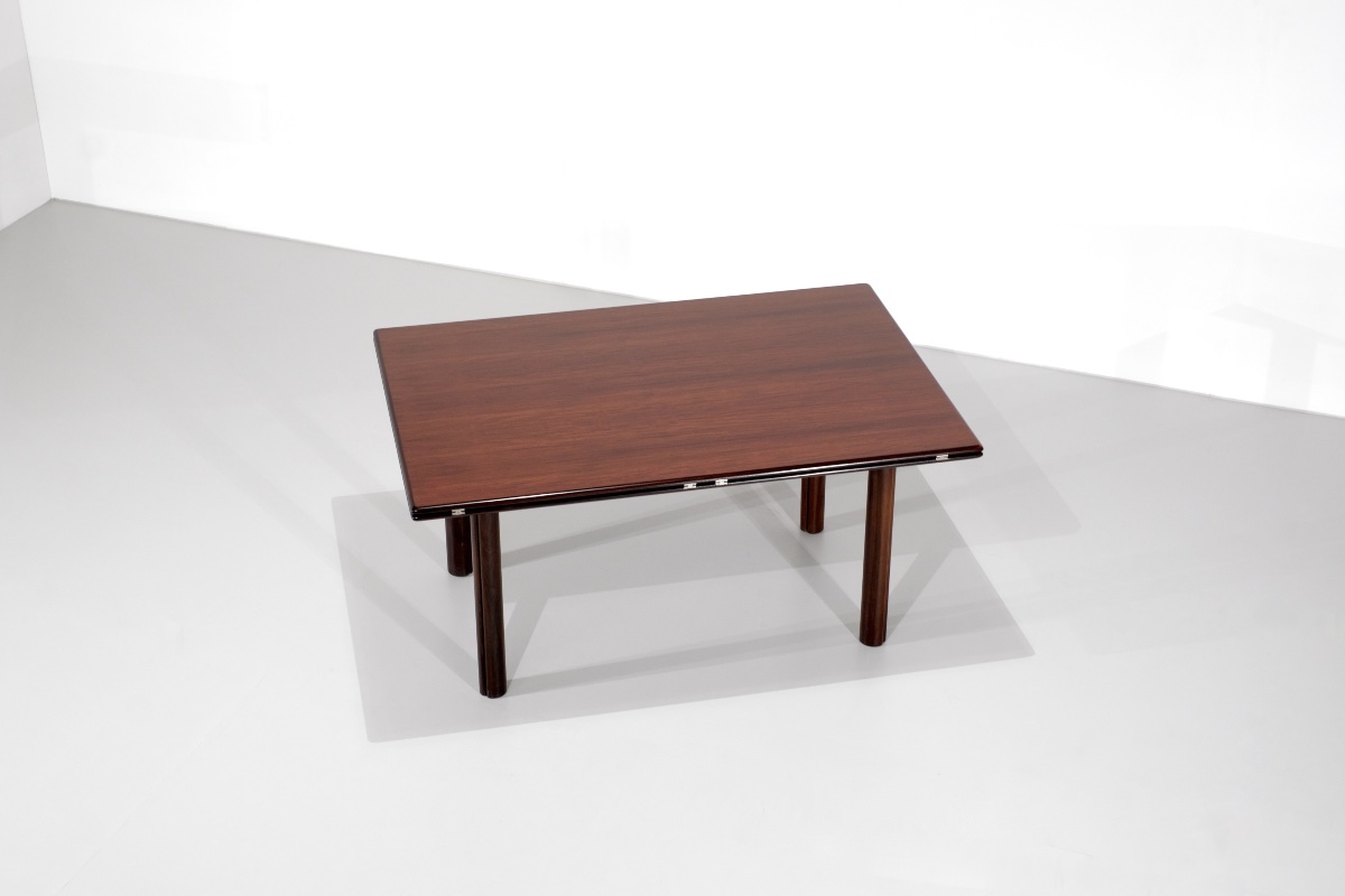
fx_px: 1980
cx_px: 672
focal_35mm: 53
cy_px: 448
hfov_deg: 37.5
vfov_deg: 25.5
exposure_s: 1/30
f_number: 8
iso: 800
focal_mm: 35
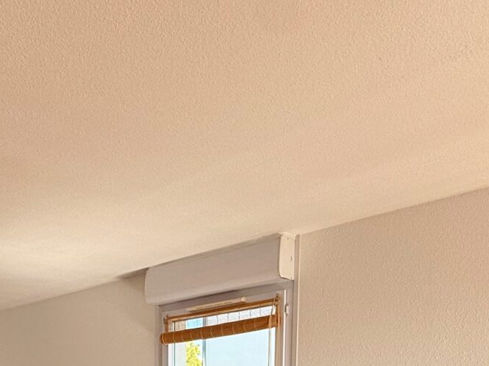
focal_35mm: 43
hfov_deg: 41.4
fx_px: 607
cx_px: 77
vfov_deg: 27.8
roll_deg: +1.0
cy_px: 479
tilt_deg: -6.2
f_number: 2.2
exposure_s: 1/255
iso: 64
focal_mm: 2.22
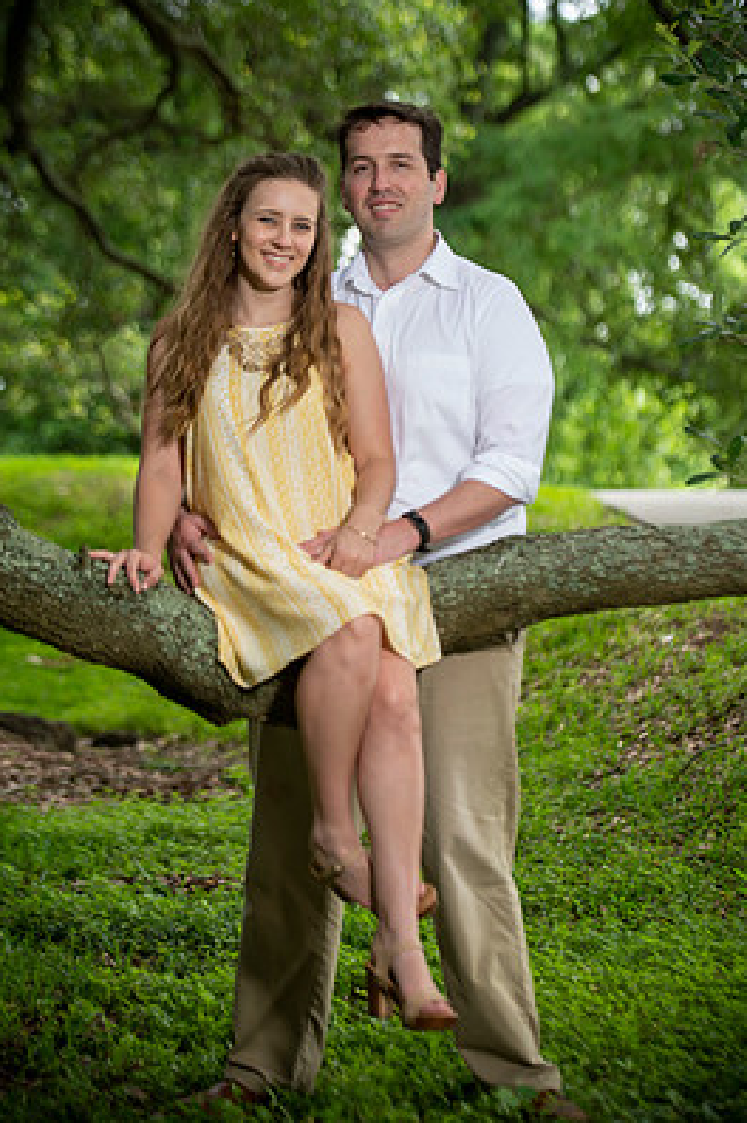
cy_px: 529
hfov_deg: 12.3
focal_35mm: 111
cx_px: 392
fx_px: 3461
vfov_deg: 18.4
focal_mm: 98
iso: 125
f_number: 2.8
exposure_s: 1/100
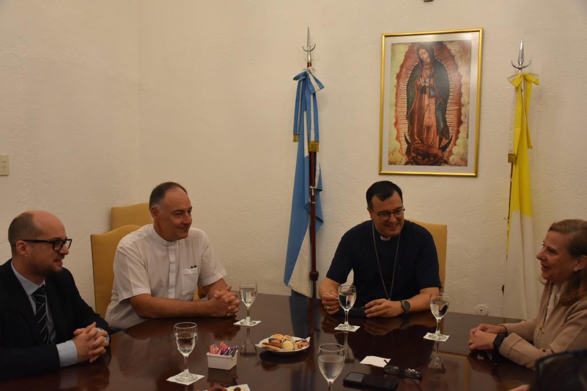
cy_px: 196
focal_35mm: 36
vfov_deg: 36.9
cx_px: 294
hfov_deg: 53.1
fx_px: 587
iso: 1600
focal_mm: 24
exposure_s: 1/80
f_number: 4.5
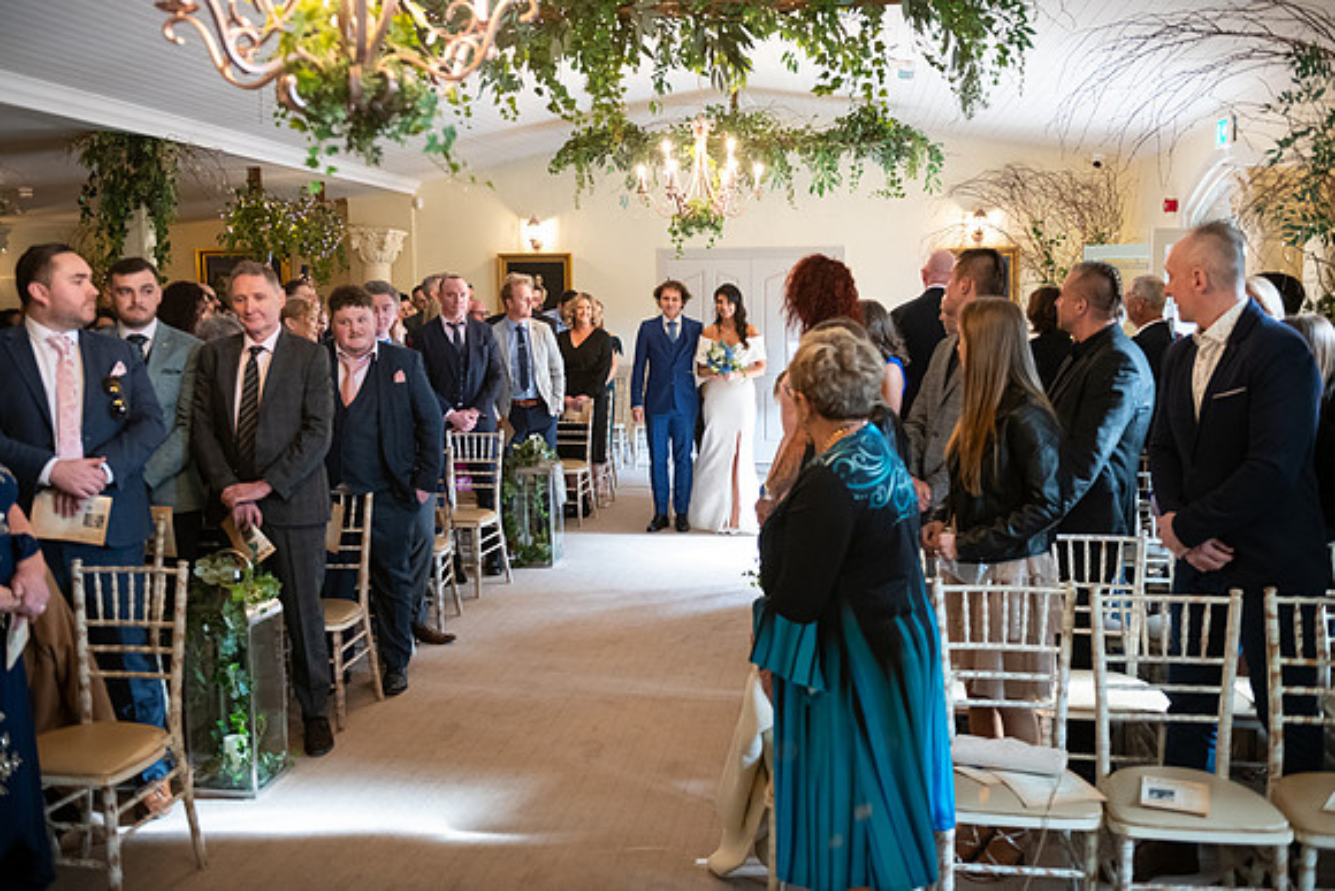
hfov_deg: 58.7
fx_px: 1187
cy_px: 446
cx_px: 668
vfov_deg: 41.1
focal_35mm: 32
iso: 1250
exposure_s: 1/160
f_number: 3.5
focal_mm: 32
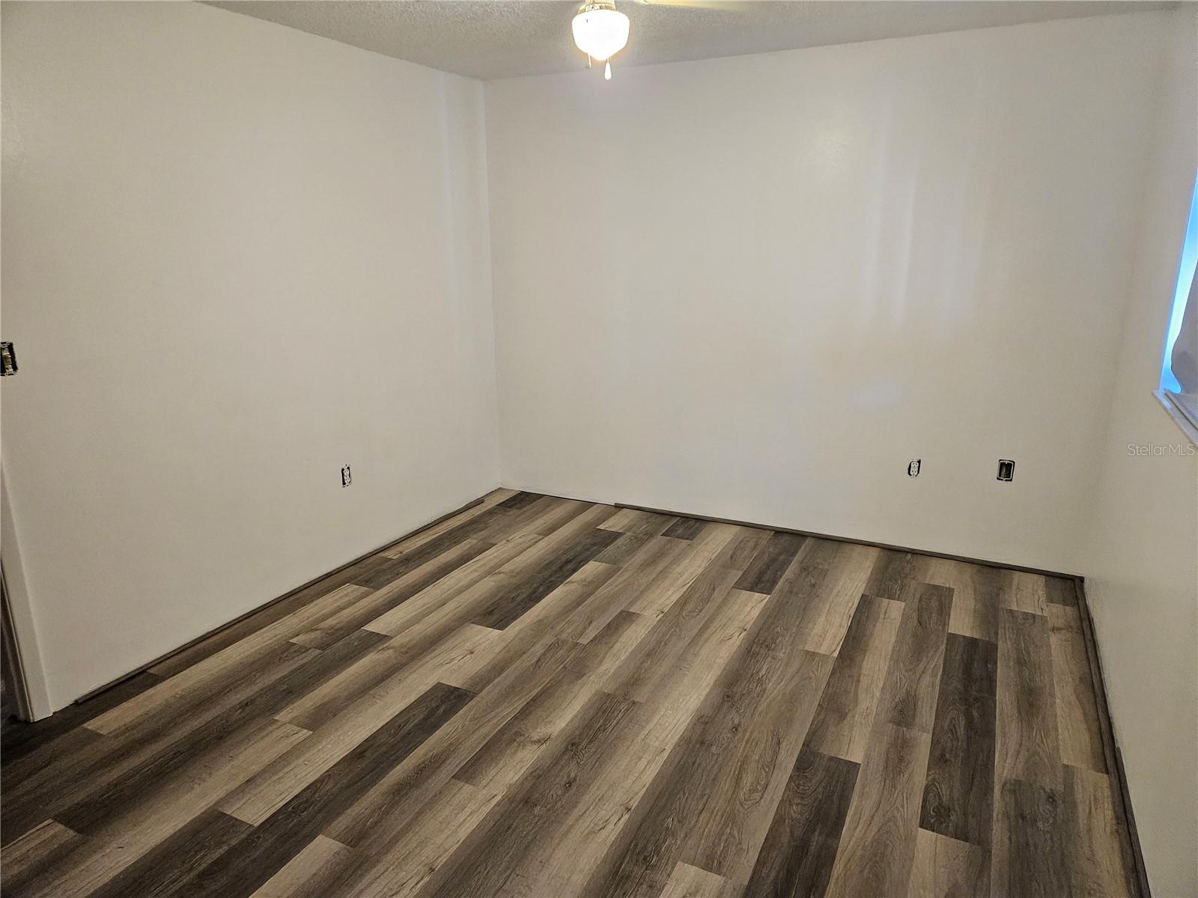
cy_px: 449
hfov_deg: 73.9
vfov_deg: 58.9
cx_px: 599
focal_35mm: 23
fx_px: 796
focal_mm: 5.4
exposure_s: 1/240
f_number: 1.8
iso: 1250
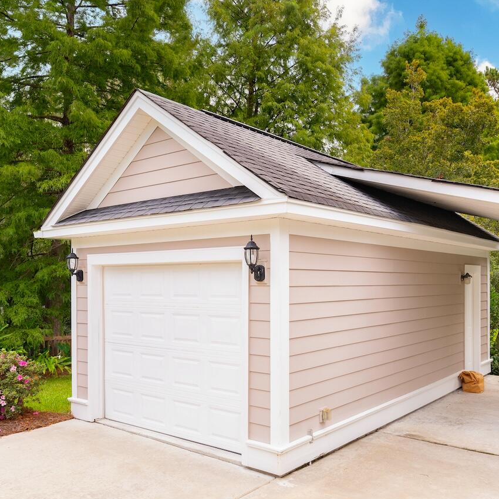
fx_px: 522
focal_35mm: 32
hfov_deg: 51.0
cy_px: 284
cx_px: 277
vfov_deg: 50.9
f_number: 6.3
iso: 400
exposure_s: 1/320
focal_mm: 20
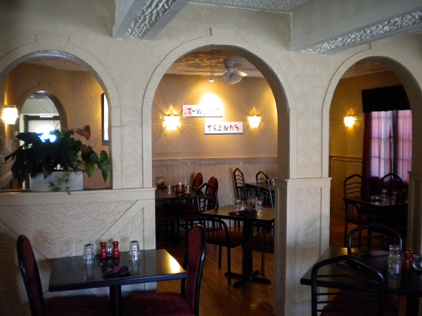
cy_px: 158
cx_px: 211
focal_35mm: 35
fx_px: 427
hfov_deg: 52.6
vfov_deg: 40.7
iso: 400
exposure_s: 1/33.1
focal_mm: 6.3
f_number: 3.1
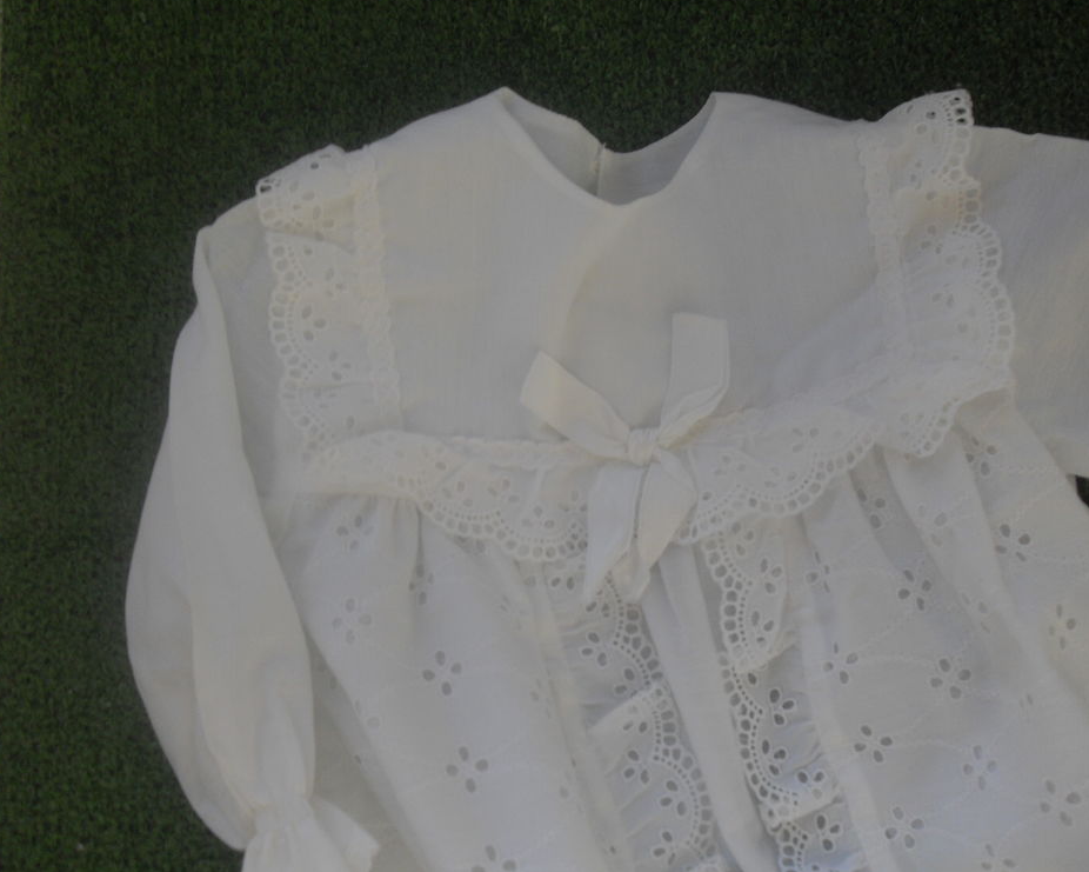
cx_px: 534
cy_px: 433
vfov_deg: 38.2
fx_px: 1257
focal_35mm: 39
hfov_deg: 46.8
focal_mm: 6.3
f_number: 8.9
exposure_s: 1/90
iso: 80
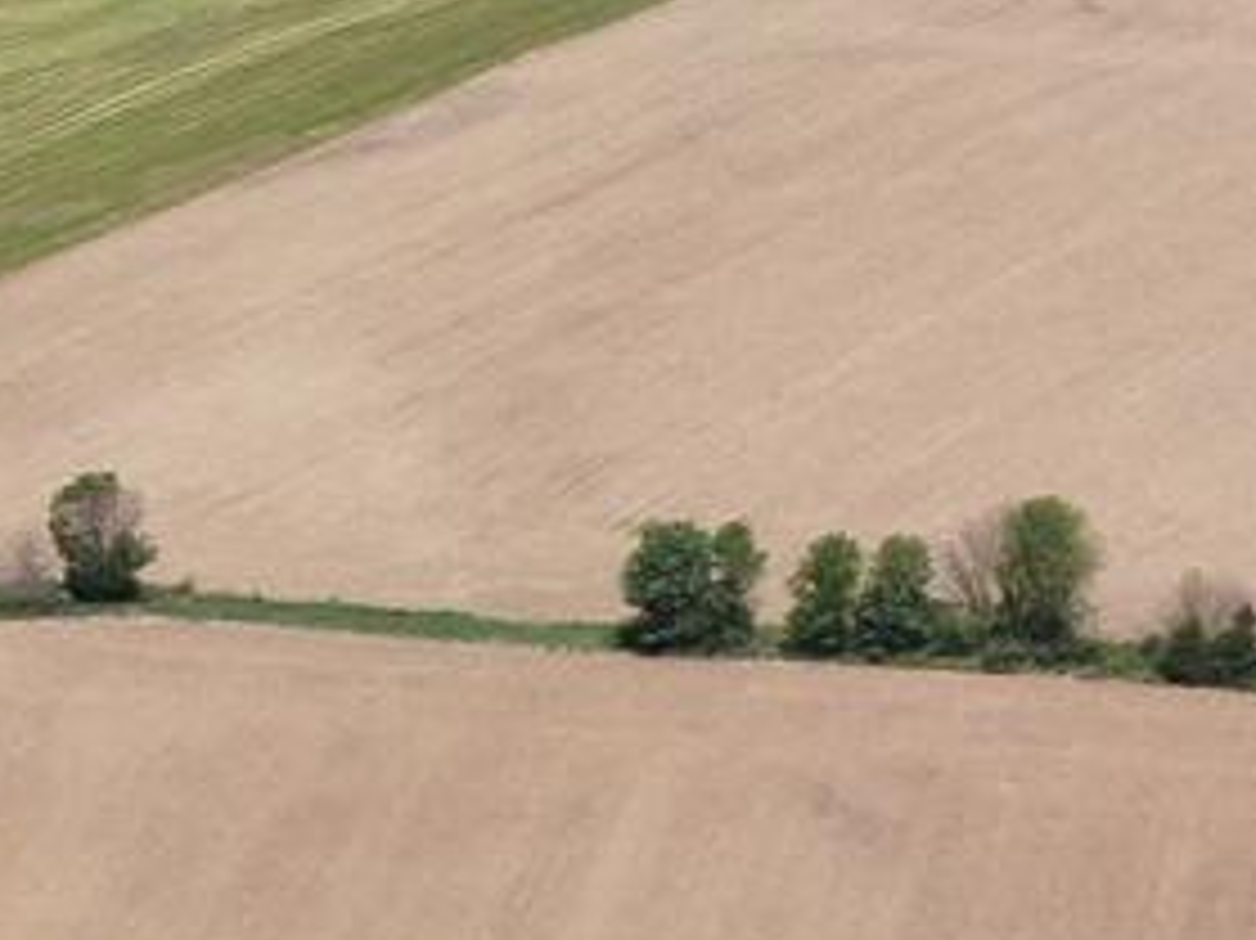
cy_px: 783
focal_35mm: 176
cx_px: 1612
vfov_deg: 8.4
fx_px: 6383
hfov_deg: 11.0
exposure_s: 1/1250
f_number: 2.8
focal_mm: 4.39
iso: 100
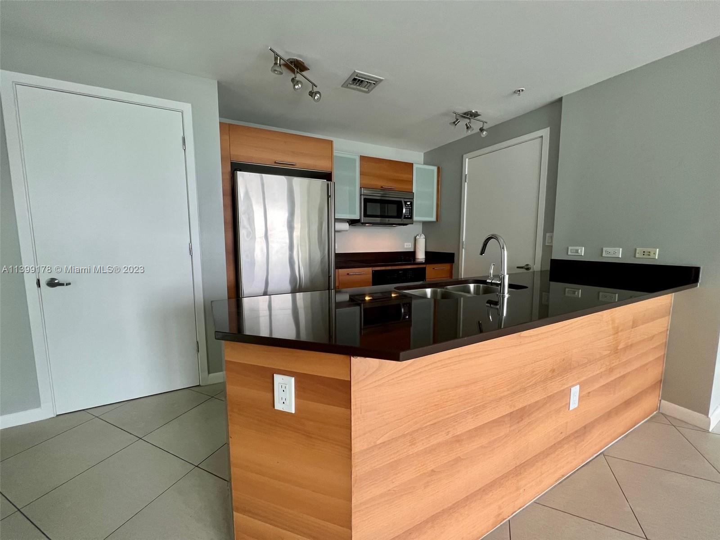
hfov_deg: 106.2
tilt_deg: -6.9
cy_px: 270
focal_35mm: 13
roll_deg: -0.3
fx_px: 270
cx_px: 360
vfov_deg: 89.9
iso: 160
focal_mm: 1.57
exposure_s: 1/99
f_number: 1.8
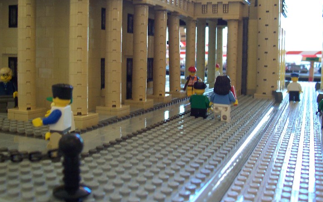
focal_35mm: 41
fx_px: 361
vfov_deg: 31.1
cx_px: 163
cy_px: 78
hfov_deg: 48.2
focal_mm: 5.6
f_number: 2.8
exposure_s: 1/10
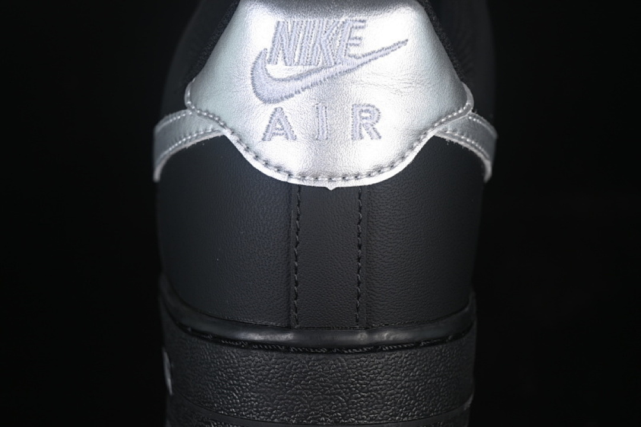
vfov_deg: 18.2
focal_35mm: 75
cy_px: 214
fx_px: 1335
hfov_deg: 27.0
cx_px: 320
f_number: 6.3
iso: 160
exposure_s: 1/60
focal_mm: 50
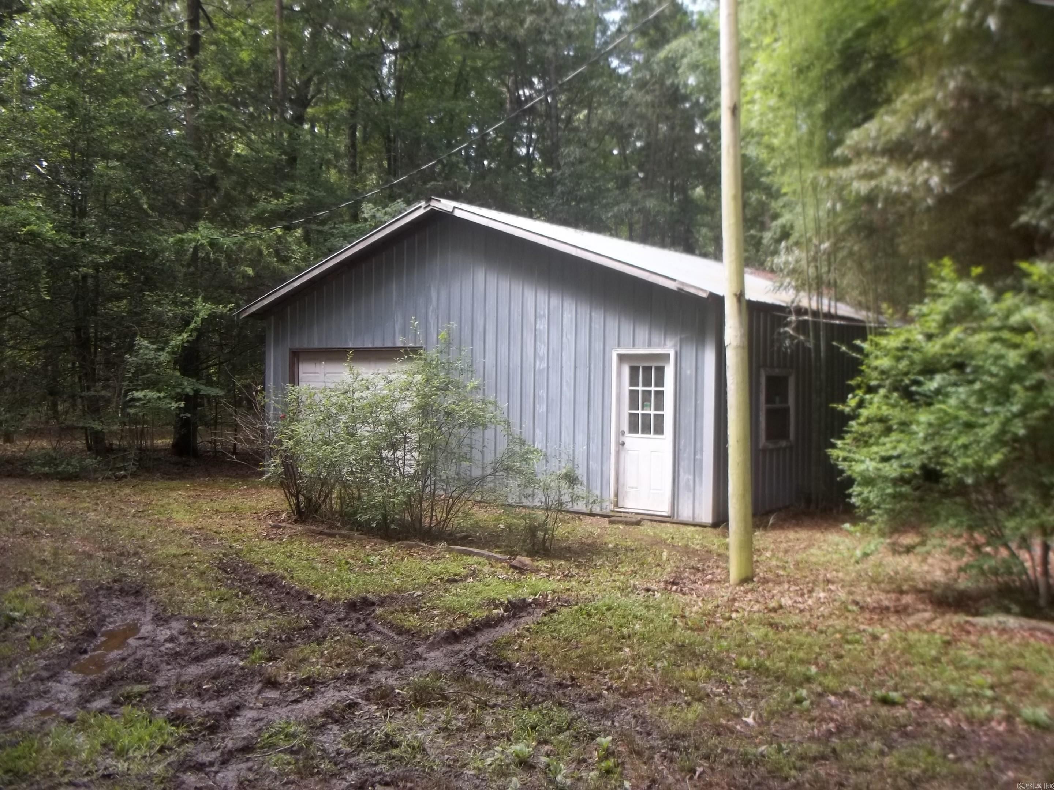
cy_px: 395
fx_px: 1005
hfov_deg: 55.4
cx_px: 527
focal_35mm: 33
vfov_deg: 42.9
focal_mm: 5.9
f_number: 3.3
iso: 64
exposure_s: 1/100
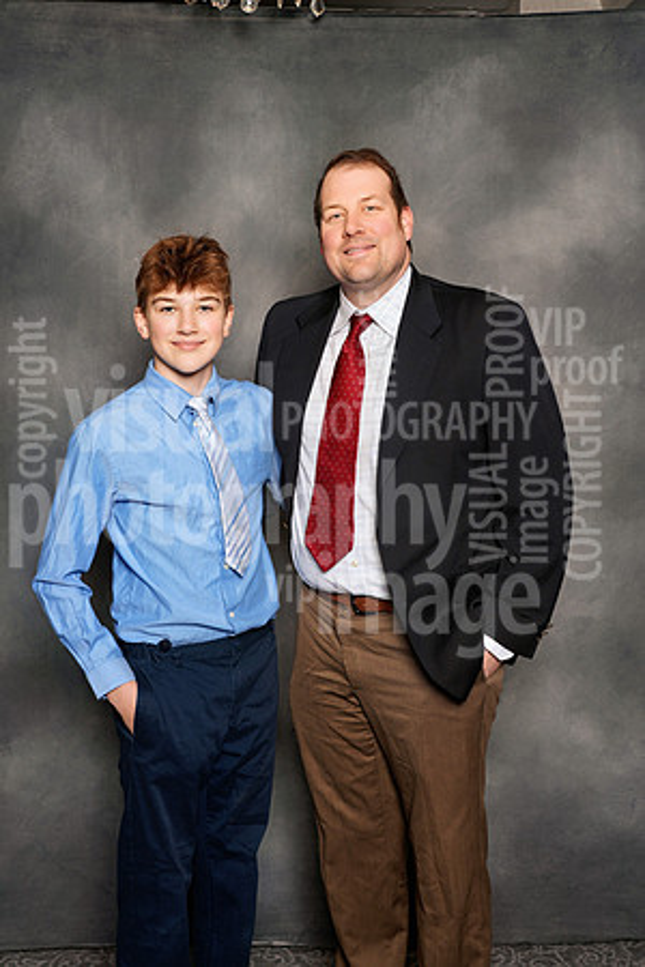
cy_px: 484
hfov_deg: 30.8
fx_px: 1169
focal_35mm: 44
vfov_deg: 45.0
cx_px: 322
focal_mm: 29
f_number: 7.1
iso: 100
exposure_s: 1/125
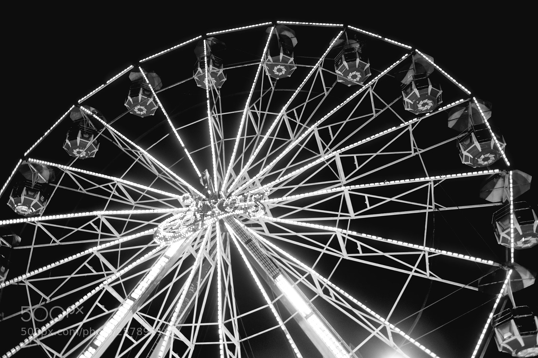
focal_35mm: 35
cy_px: 179
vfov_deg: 37.8
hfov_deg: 54.4
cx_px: 269
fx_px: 523
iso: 640
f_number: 1.4
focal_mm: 23
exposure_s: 1/60
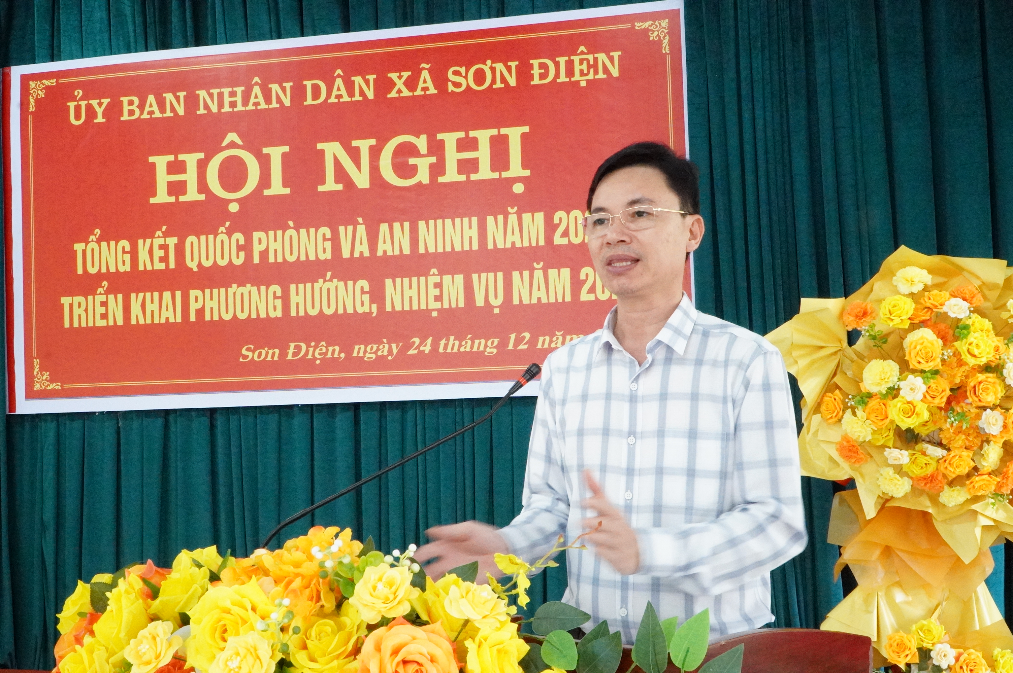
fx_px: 928
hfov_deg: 57.3
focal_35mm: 33
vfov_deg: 39.9
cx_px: 506
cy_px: 336
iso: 10000
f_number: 20
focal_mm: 22
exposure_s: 1/20
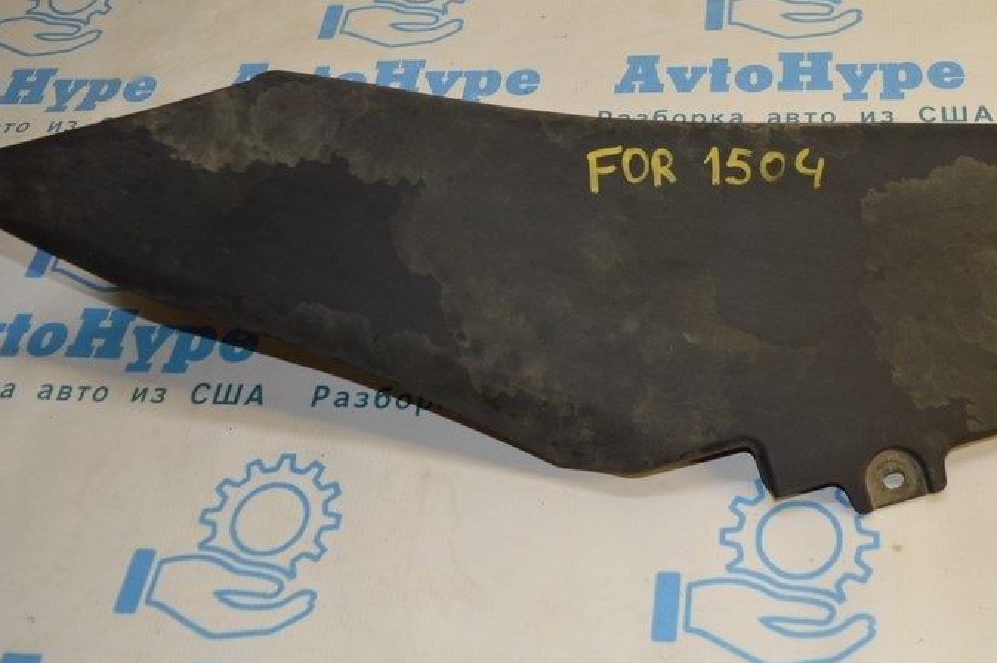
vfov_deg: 32.6
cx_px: 629
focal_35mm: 41
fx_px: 1134
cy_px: 325
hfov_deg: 47.0
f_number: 4
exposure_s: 1/125
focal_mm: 18
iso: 320
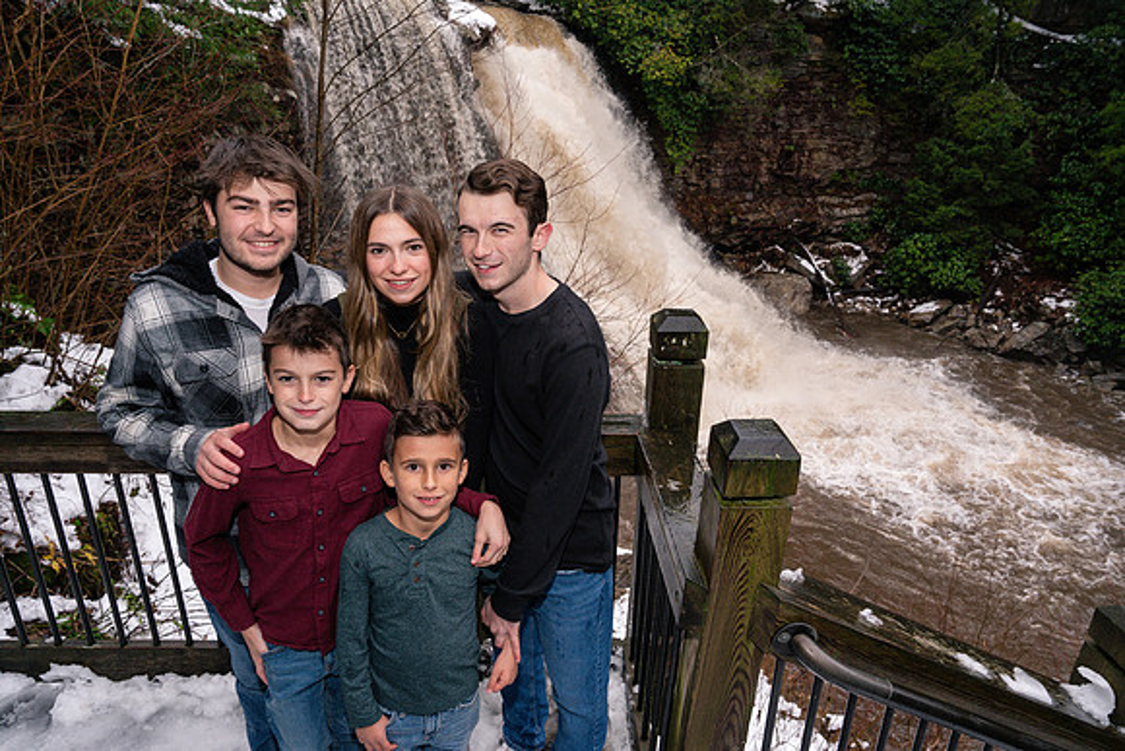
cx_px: 562
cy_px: 376
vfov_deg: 53.2
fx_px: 750
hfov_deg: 73.7
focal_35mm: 24
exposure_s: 1/160
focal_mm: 24
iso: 1000
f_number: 7.1
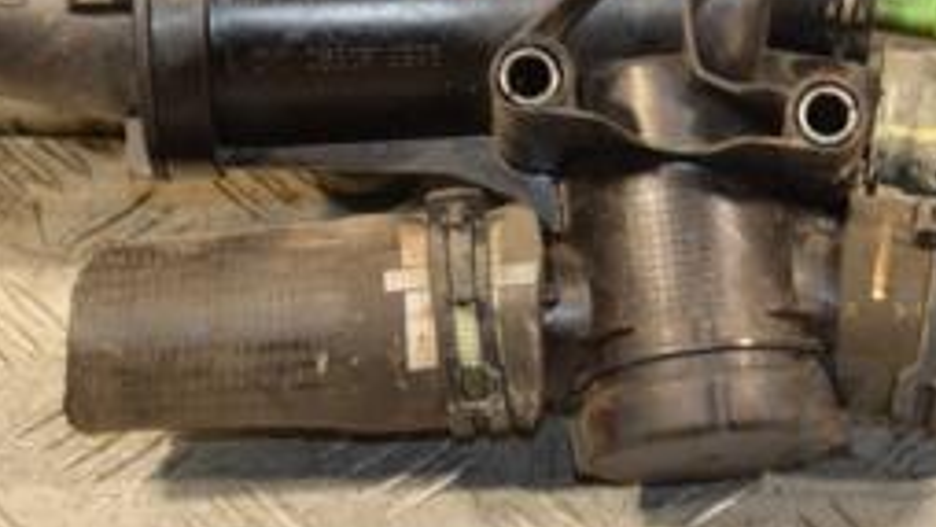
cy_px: -81
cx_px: 549
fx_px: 4152
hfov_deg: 12.9
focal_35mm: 167
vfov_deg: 7.2
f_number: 4.8
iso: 800
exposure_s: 1/125
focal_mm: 45
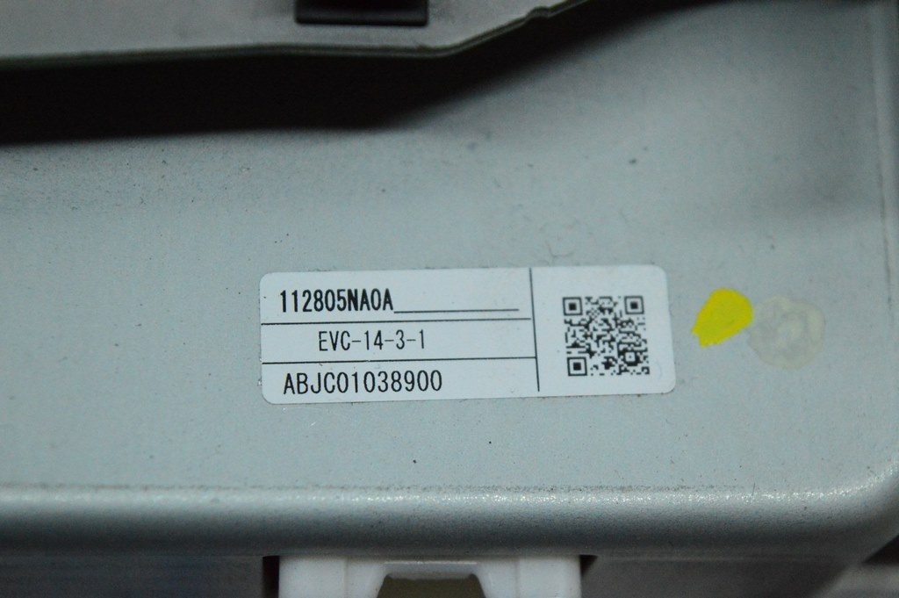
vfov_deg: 16.5
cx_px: 450
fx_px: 2059
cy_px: 299
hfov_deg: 24.6
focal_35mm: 82
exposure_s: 1/800
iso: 6400
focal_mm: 55
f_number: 6.3
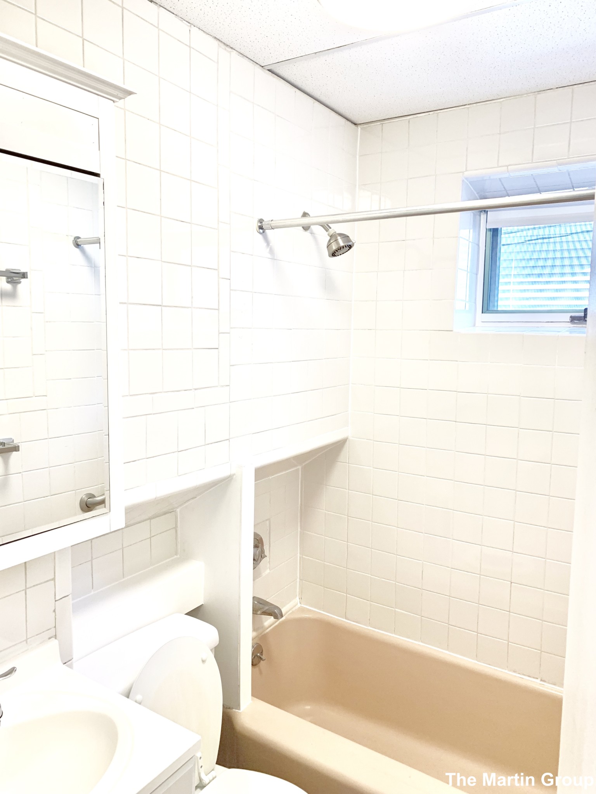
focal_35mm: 26
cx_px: 298
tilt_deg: -5.0
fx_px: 597
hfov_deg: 53.1
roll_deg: -0.9
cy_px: 397
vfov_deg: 67.3
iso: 80
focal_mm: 4.25
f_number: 1.8
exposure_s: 1/120
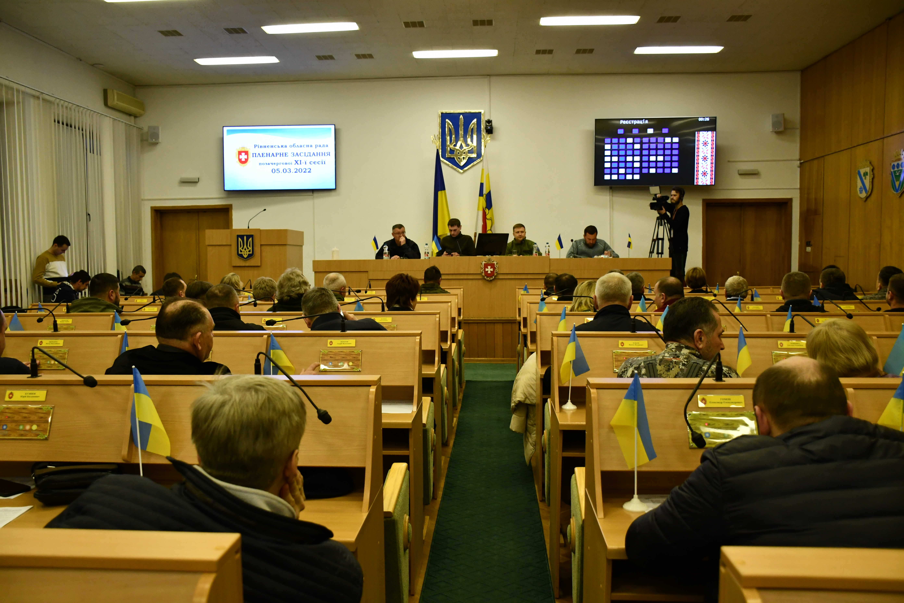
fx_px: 753
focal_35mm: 30
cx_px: 452
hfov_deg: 61.9
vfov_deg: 43.6
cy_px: 302
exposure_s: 1/125
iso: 1400
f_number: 3.5
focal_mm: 20
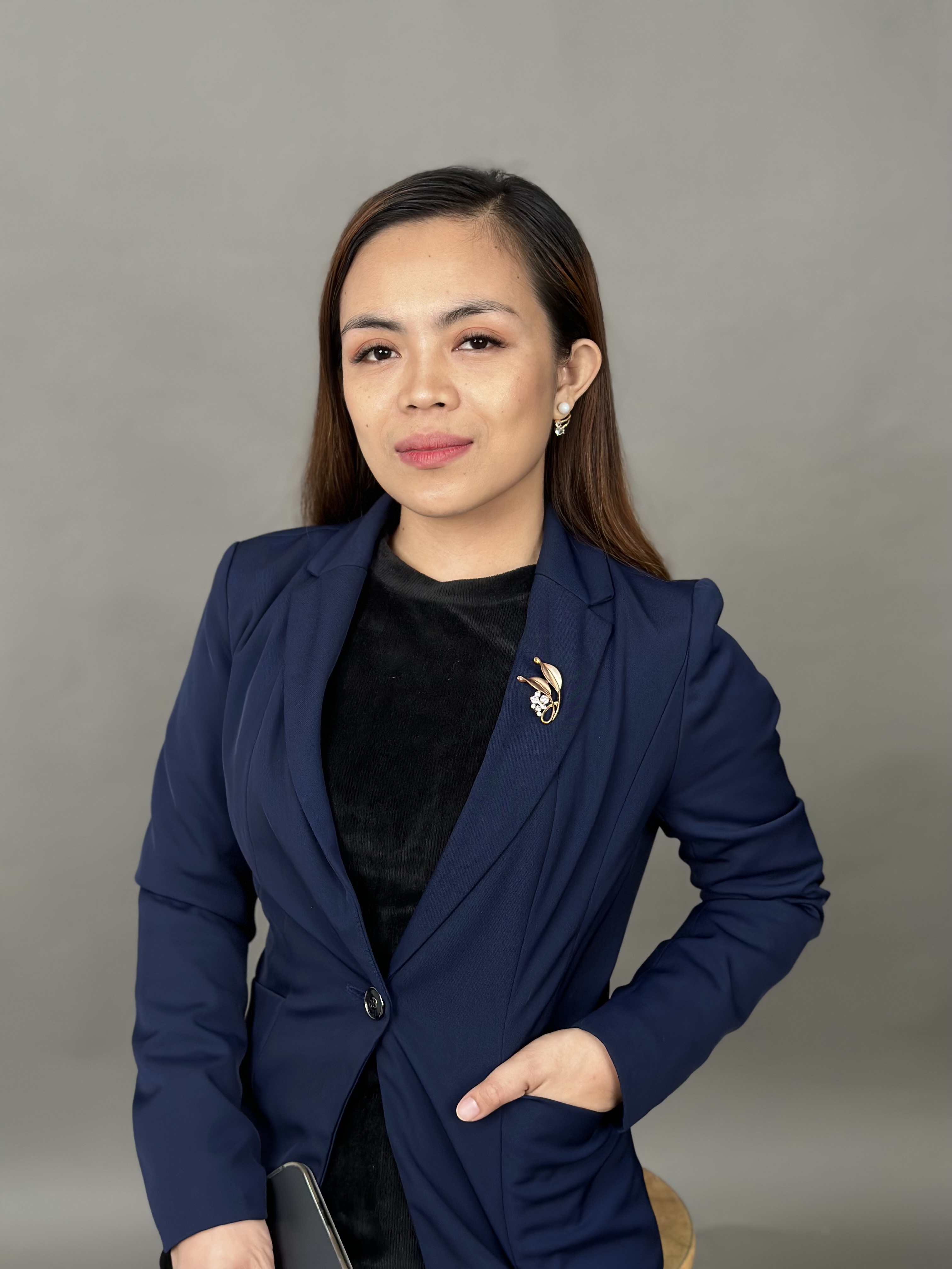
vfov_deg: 39.7
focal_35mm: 48
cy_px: 634
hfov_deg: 30.3
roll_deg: +1.3
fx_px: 1760
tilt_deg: -11.0
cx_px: 476
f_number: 1.78
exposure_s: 1/120
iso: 125
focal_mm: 6.86
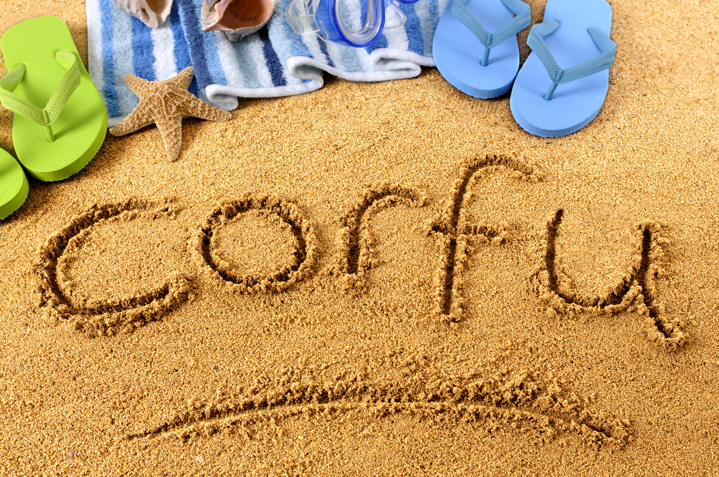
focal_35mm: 42
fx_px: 838
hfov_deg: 46.4
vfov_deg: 31.8
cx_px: 360
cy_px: 238
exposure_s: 1/125
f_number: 11
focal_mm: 28
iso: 200
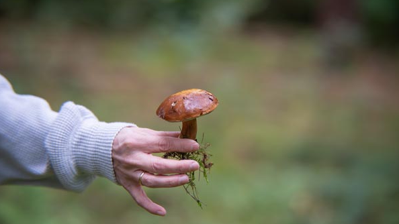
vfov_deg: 13.4
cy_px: 126
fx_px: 952
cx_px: 199
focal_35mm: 90
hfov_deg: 23.7
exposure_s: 1/800
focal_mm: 85
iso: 1600
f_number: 2.2
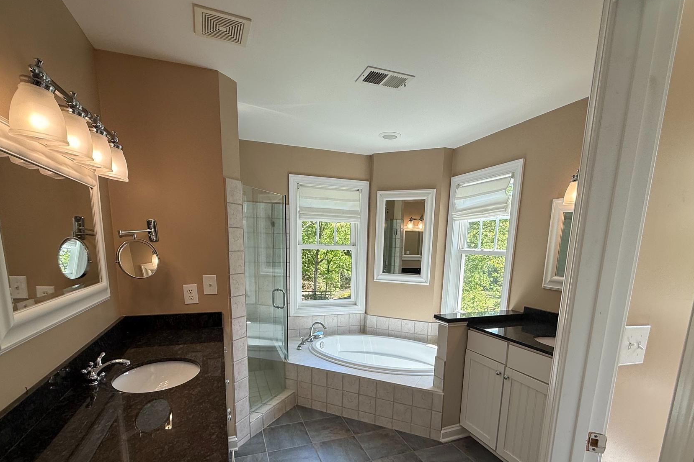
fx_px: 347
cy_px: 309
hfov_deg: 90.0
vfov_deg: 65.5
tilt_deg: -10.1
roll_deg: -1.5
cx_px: 354
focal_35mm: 18
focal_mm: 2.22
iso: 50
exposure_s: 1/173
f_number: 2.2
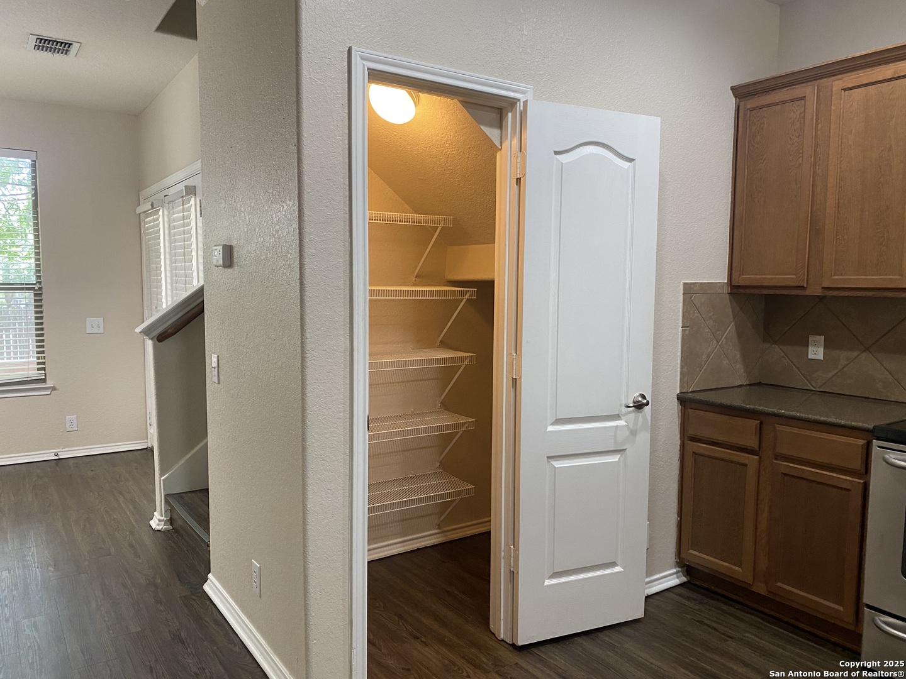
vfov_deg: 53.1
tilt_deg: -5.5
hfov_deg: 67.3
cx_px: 453
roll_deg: -0.3
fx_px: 680
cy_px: 340
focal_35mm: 26
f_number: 1.8
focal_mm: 4.25
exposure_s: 1/60
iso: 125
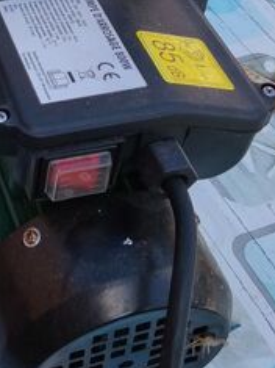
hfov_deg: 17.8
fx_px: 838
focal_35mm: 79
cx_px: -52
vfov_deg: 23.9
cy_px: 22
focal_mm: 3.96
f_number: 1.8
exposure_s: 1/753
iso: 50
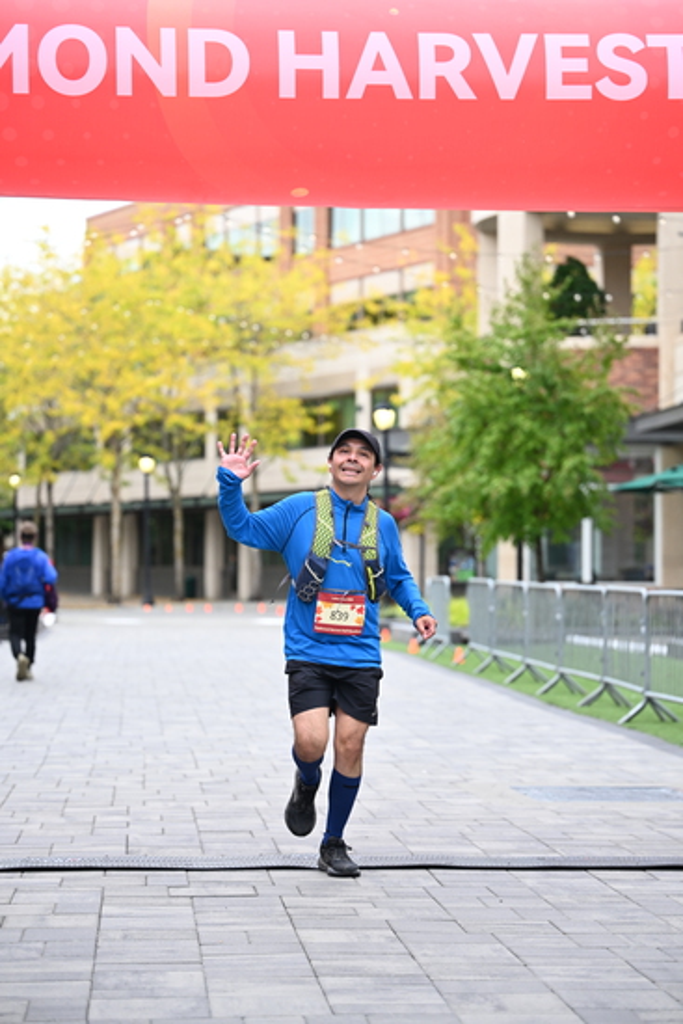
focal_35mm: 90
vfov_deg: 22.6
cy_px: 512
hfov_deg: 15.2
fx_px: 2559
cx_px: 342
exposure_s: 1/1250
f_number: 2.8
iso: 640
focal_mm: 90
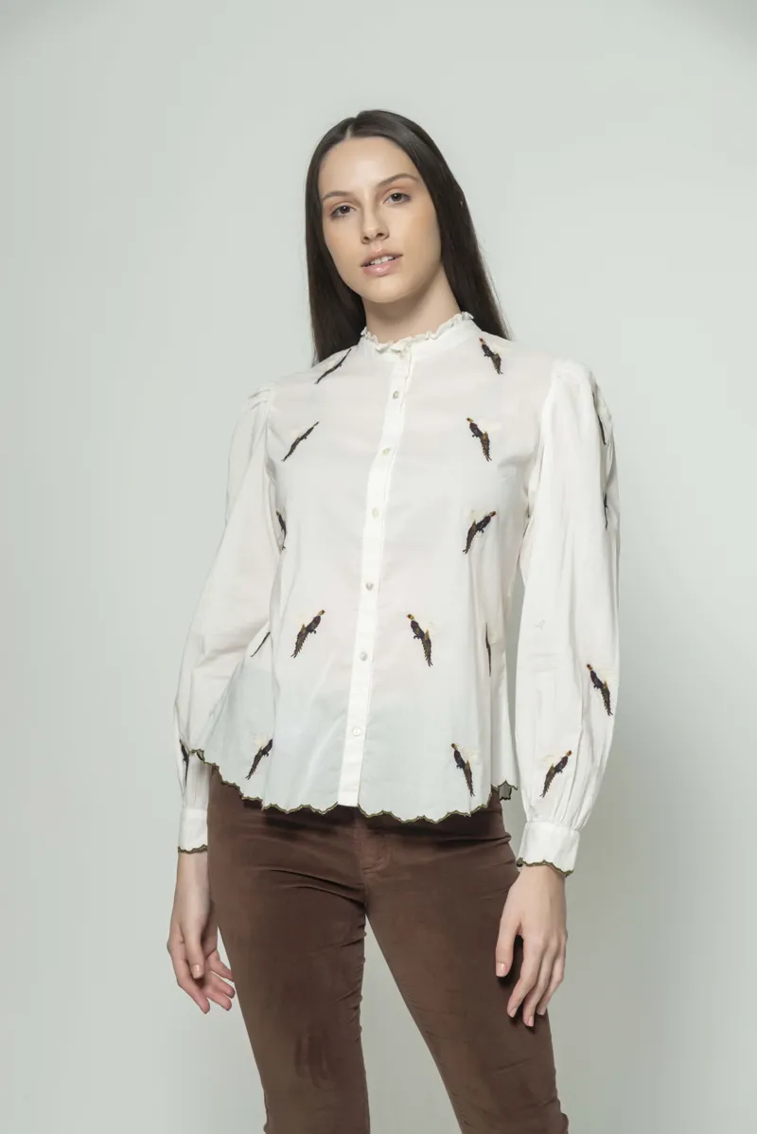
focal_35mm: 95
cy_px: 567
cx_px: 378
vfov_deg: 21.4
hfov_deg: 14.4
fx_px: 2993
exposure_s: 1/160
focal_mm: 95
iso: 400
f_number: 11
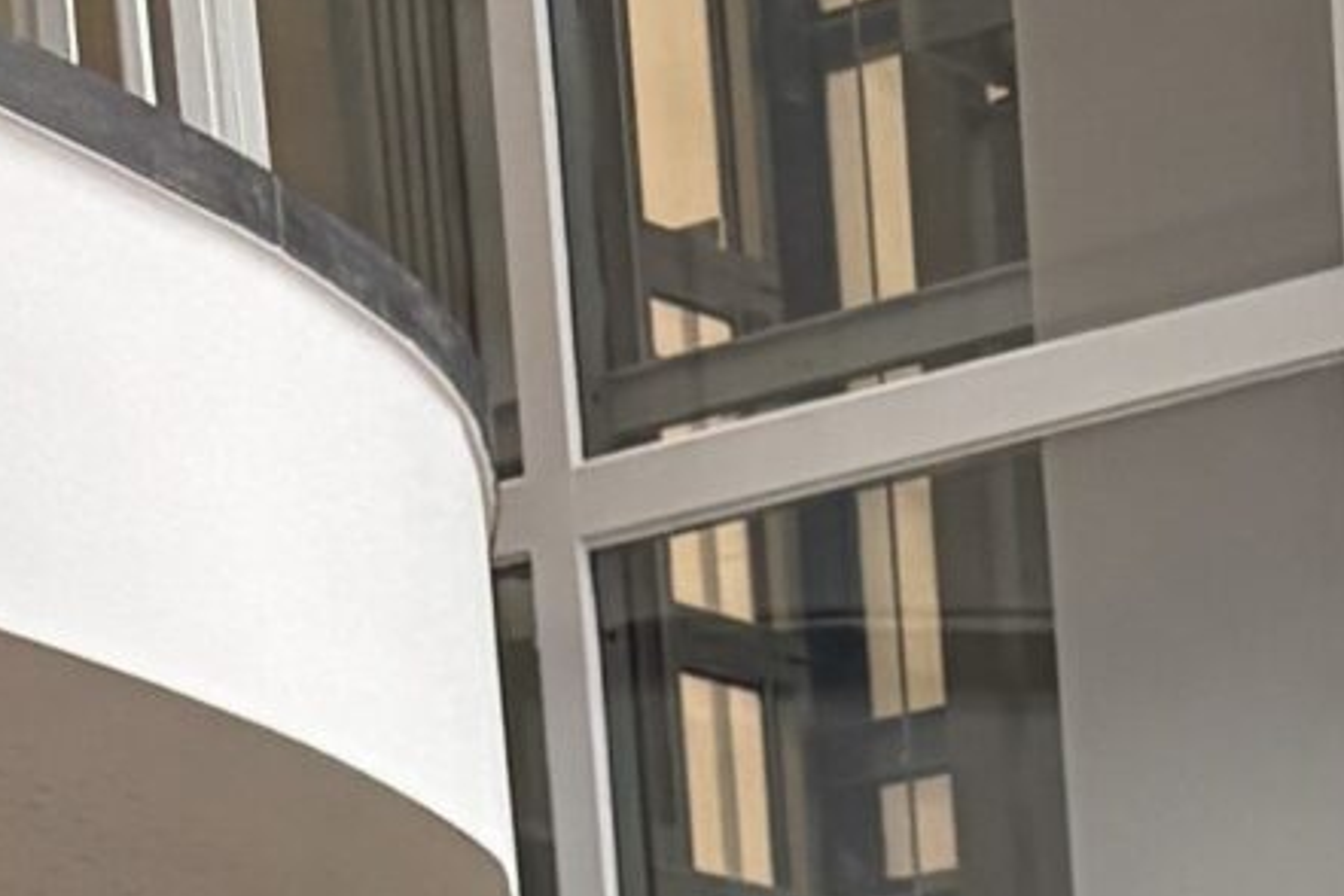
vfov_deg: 7.0
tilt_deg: -11.0
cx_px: 1935
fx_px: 5861
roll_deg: +1.4
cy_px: 3383
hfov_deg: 12.5
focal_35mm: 157
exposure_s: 1/60
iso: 320
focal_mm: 5.96
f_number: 1.6
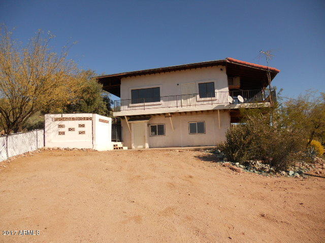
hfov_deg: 65.3
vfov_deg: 51.4
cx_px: 162
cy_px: 122
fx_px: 253
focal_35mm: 27
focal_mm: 4.9
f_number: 3.2
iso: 80
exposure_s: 1/1250
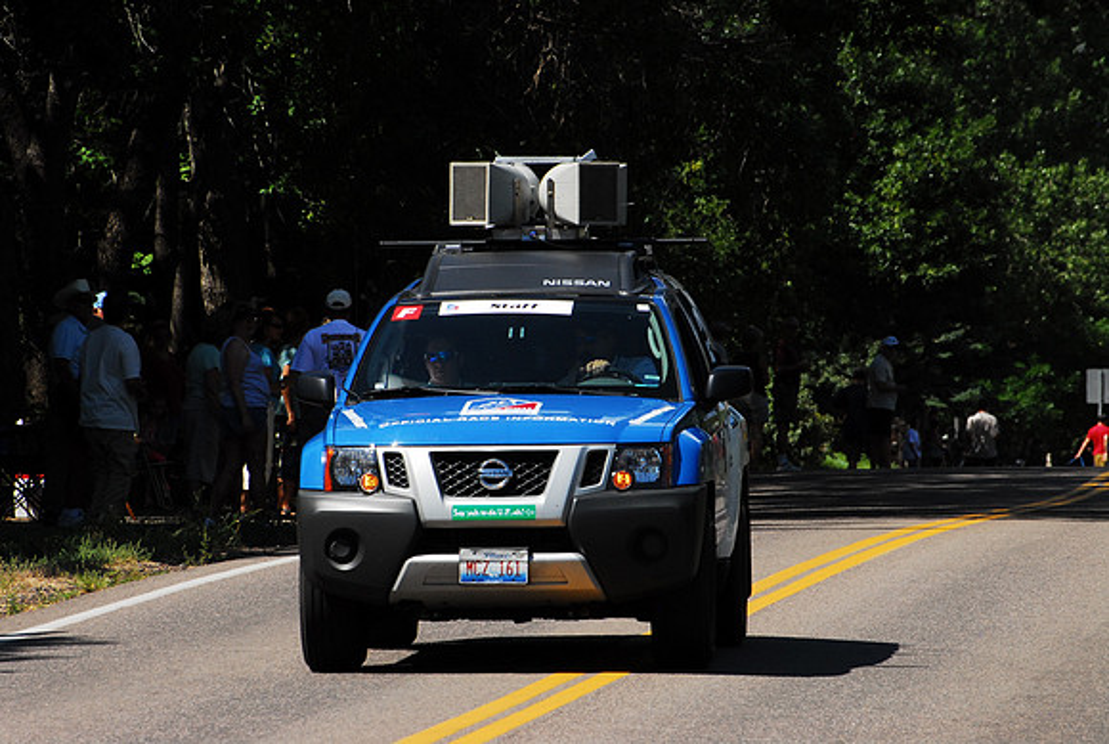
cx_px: 554
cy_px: 372
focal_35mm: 330
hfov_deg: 6.2
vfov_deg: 4.2
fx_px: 10184
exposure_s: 1/400
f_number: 13
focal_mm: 220
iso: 500
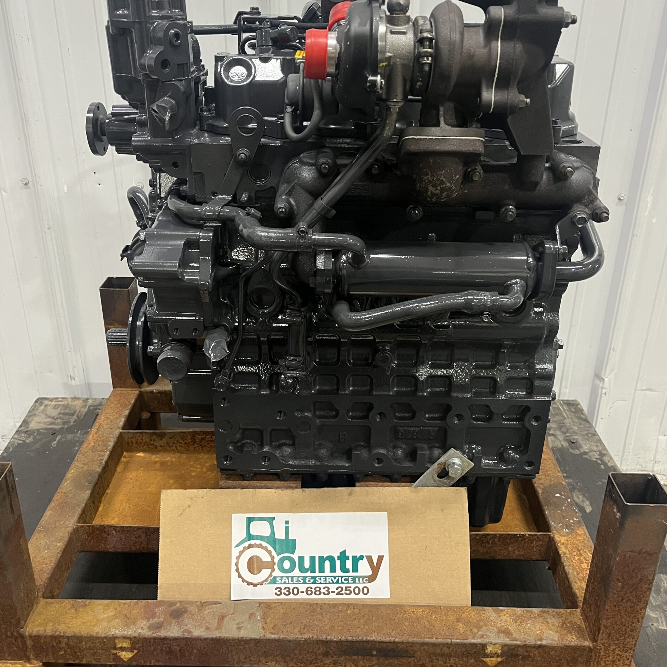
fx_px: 676
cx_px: 335
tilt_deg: -23.6
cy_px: 270
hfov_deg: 52.5
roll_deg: -0.1
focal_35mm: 31
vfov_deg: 52.2
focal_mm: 5.1
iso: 320
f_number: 1.6
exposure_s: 1/60
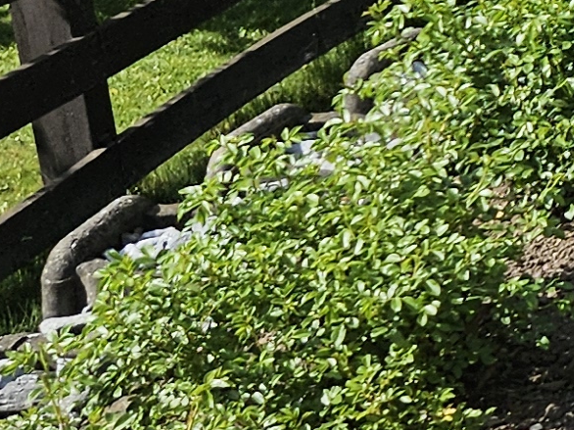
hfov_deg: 10.3
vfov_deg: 9.3
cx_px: 1538
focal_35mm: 157
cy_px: -57
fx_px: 2602
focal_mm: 5.4
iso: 25
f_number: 1.8
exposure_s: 1/1668
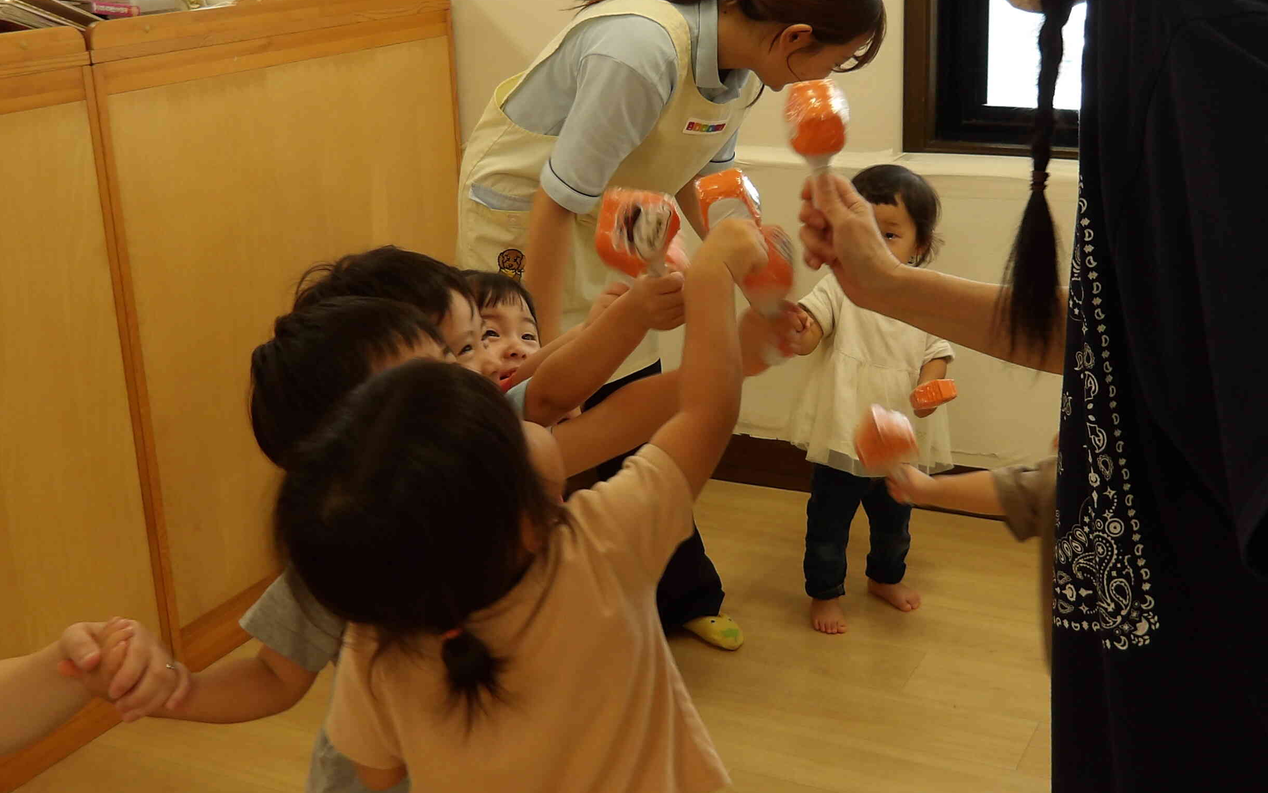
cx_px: 743
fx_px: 1486
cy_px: 314
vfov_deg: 29.8
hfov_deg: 46.0
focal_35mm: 43
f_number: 3
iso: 100
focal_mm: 4.9
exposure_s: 1/47
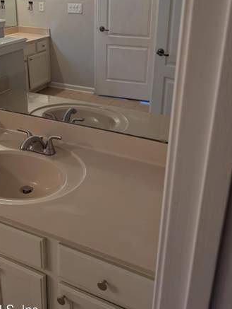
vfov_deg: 51.7
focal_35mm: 35
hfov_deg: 40.6
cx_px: 91
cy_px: 105
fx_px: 312
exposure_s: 1/60
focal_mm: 6.9
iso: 24
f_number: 1.68
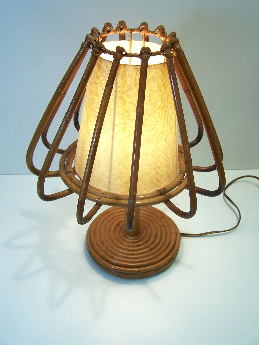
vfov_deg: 49.0
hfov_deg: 37.7
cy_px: 172
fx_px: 379
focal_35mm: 38
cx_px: 130
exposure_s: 1/90
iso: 80
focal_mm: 6.3
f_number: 2.8
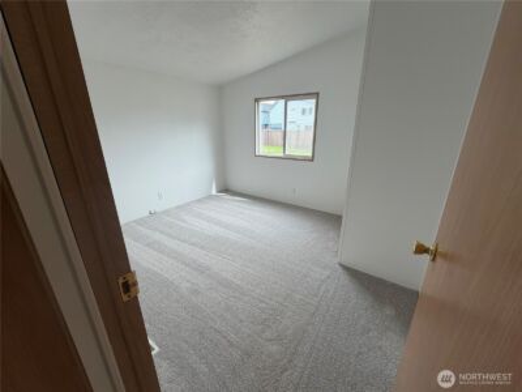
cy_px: 196
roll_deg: +0.3
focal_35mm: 14
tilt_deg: -18.3
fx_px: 211
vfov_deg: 85.7
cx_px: 261
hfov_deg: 102.1
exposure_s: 1/121
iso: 125
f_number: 2.2
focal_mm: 2.22
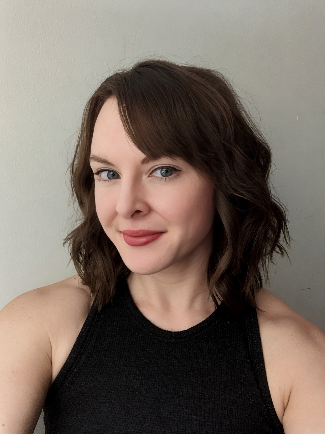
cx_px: 162
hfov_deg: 44.2
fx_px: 401
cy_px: 217
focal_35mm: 32
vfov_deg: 56.8
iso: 500
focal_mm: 2.87
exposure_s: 1/30
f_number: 2.2
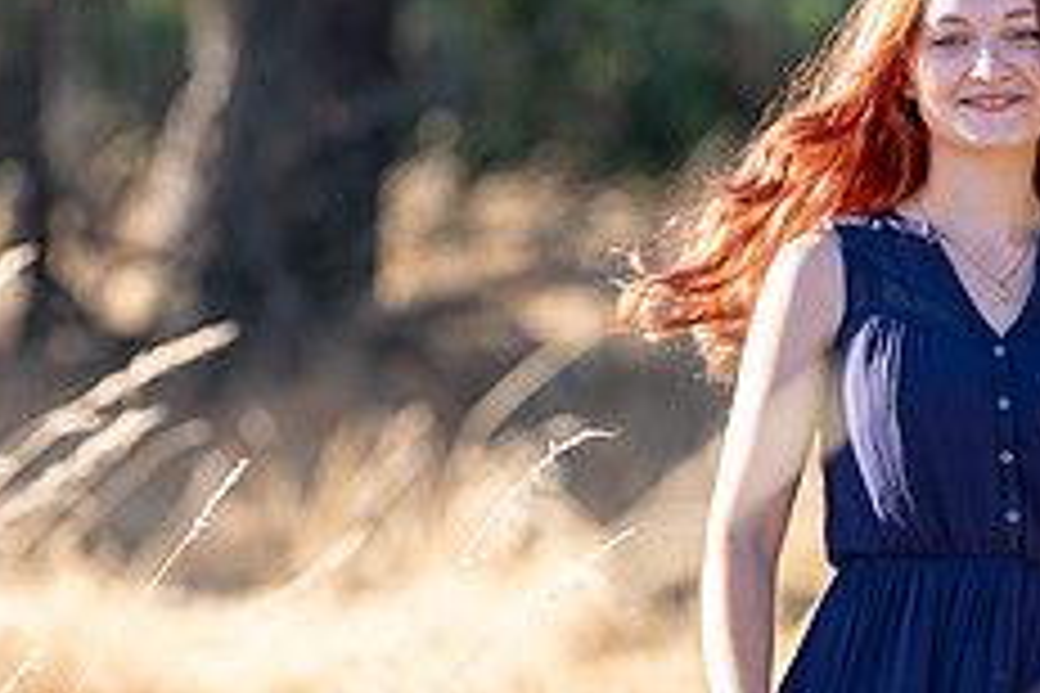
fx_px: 11497
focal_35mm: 398
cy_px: 592
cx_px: 897
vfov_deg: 3.5
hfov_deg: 5.2
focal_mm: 135
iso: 80
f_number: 2.8
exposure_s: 1/250
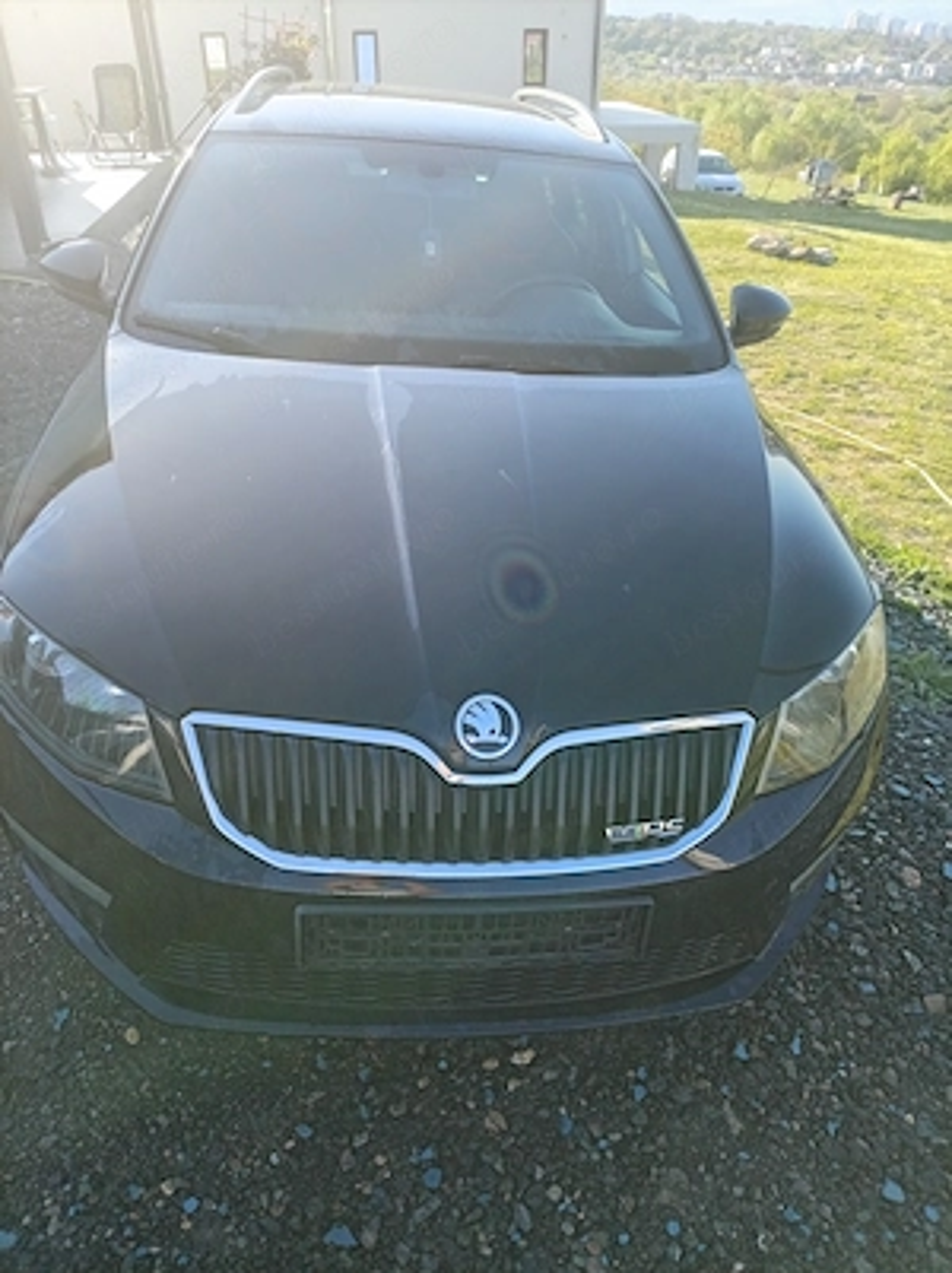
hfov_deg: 54.8
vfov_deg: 69.4
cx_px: 476
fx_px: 918
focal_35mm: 25
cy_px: 636
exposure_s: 1/339
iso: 101
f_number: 1.8
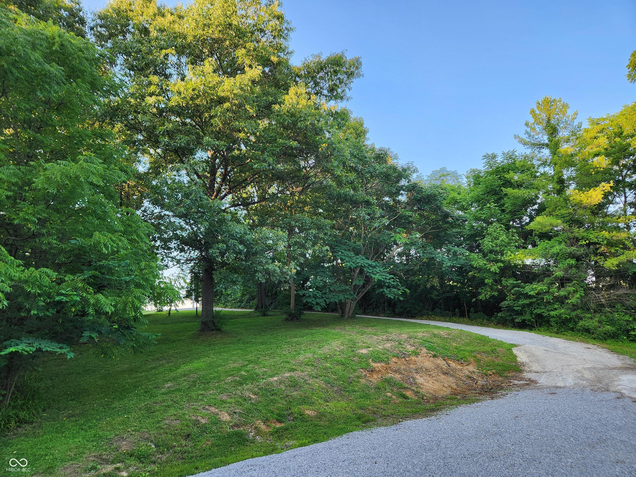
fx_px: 423
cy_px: 238
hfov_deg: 73.9
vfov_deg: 58.9
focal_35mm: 23
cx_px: 318
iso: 25
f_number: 1.8
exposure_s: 1/180
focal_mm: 5.4
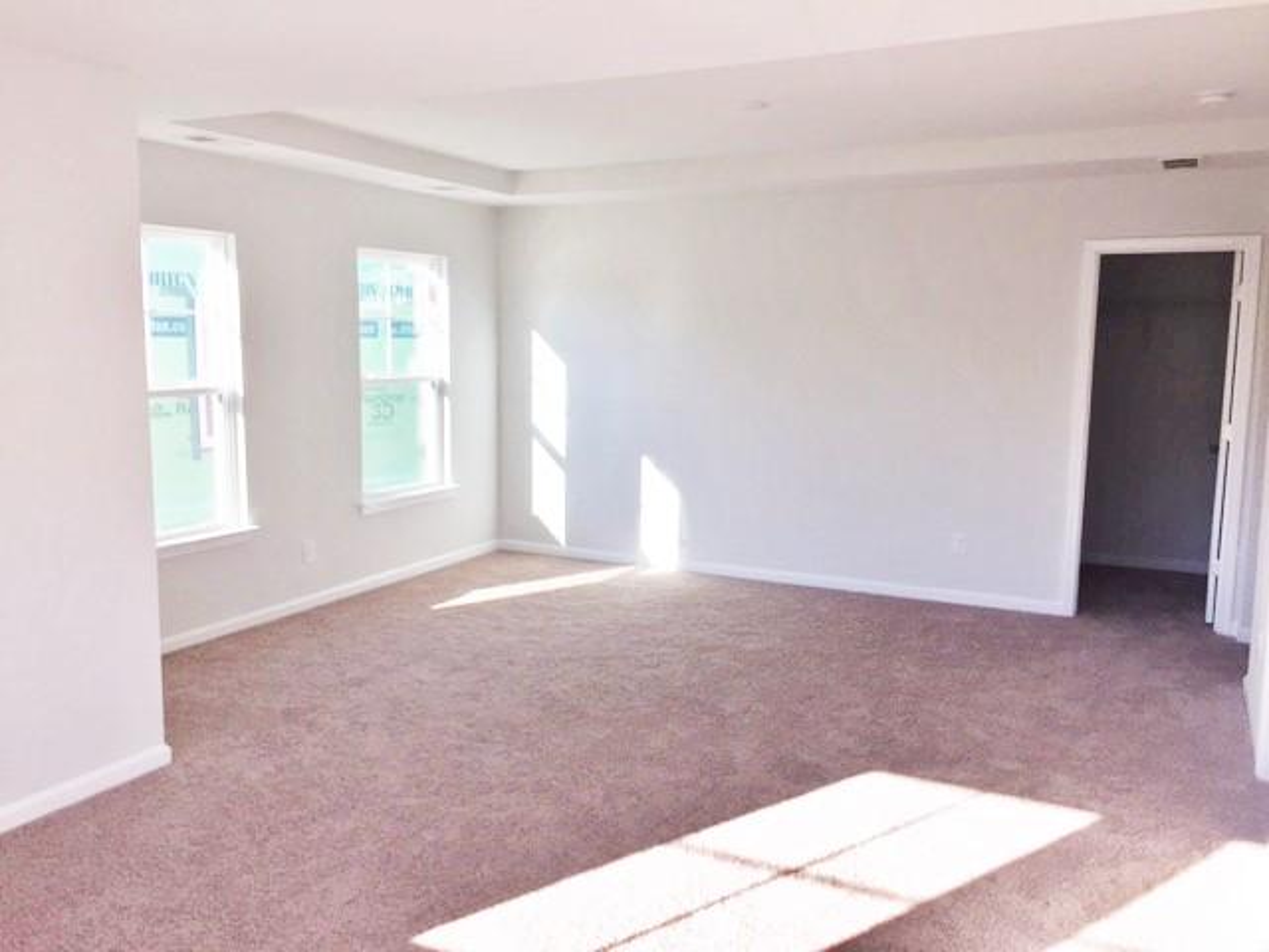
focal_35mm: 29
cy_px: 476
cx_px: 634
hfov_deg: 61.7
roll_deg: -0.7
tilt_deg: -9.0
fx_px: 1063
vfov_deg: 48.2
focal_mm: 4.15
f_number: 2.2
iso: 32
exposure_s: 1/455
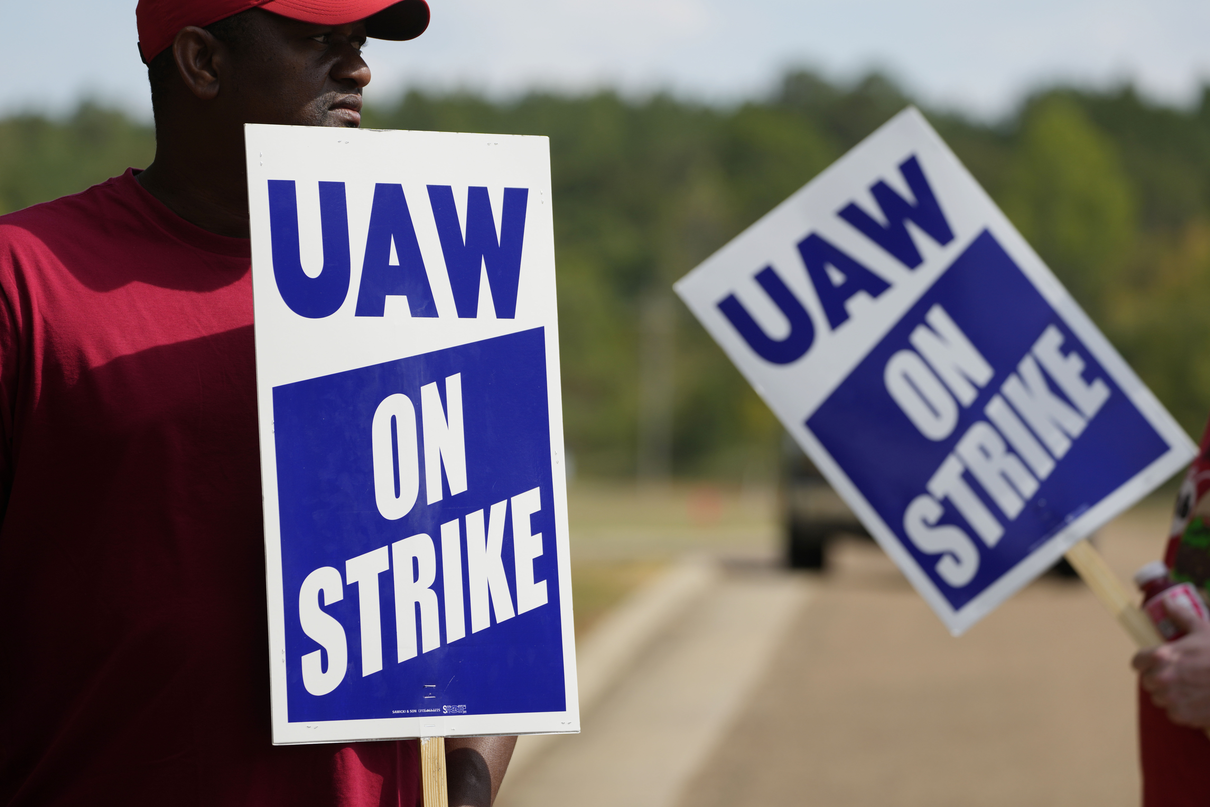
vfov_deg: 6.9
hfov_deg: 10.3
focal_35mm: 200
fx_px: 6722
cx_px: 605
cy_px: 404
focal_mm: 200
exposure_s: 1/800
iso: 160
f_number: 5.6
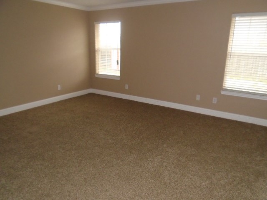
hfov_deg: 67.3
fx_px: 201
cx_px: 134
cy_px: 100
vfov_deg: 53.1
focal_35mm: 26
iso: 400
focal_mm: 4.6
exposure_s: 1/30
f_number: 3.2
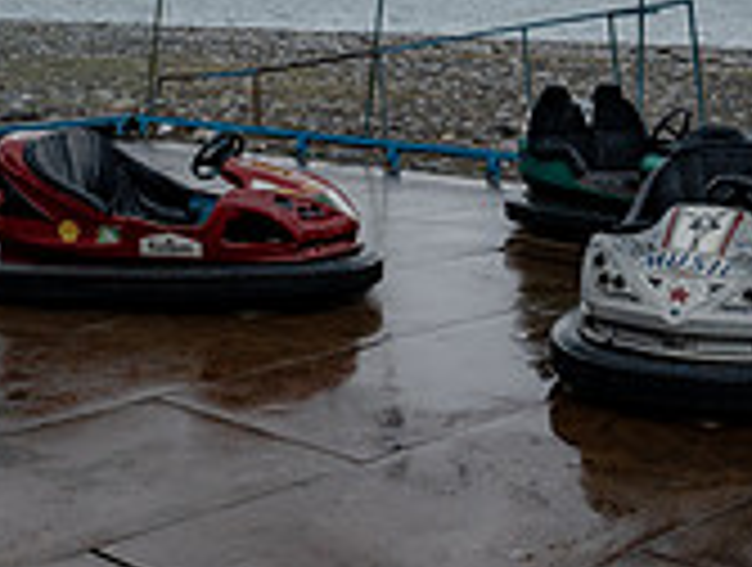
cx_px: 410
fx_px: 1459
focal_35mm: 67
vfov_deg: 21.2
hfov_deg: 28.9
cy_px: -2
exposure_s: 1/30
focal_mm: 20
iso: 320
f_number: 22
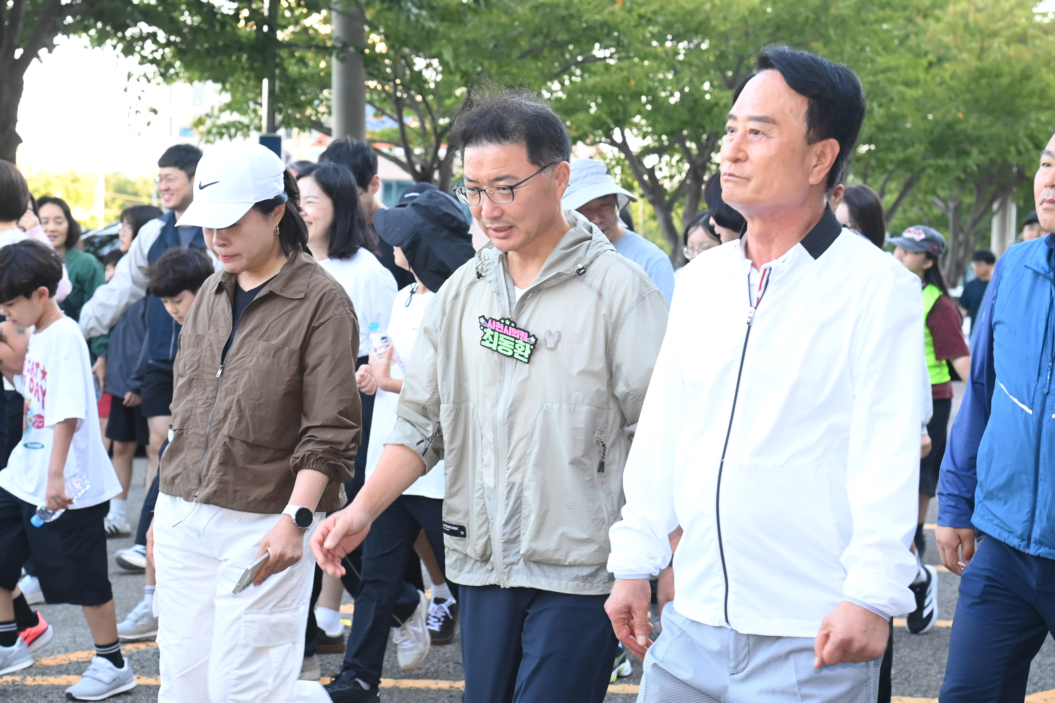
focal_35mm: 66
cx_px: 528
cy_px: 352
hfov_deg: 30.5
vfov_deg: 20.6
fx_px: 1934
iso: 2500
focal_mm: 66
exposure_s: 1/250
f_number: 6.3
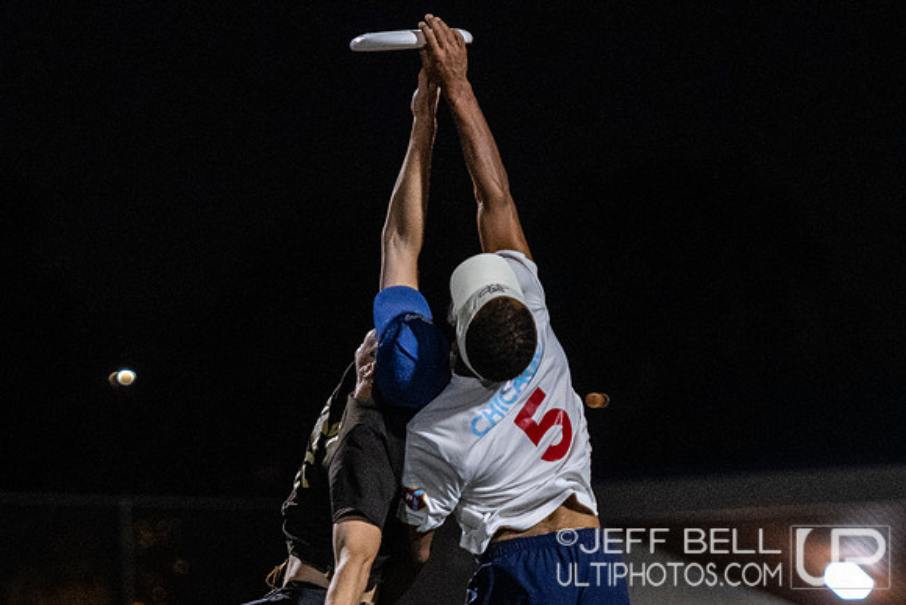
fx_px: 10317
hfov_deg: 5.0
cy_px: 319
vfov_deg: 3.4
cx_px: 495
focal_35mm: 410
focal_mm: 130
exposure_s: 1/1000
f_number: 2.8
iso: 5000
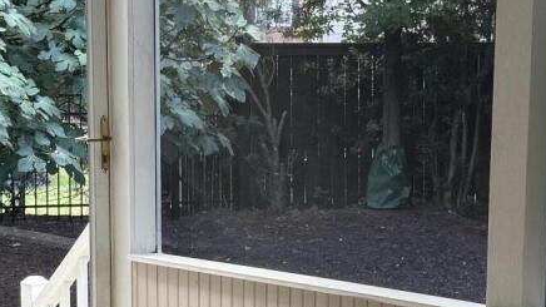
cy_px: 386
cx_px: 255
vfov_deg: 9.9
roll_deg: +1.2
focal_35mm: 120
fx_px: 1737
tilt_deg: -11.7
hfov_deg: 17.9
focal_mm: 6.76
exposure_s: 1/121
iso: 64
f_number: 1.78
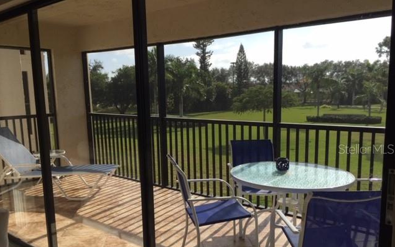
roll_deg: -0.8
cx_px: 198
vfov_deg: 40.4
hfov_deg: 61.2
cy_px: 149
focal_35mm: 31
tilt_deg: -7.3
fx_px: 334
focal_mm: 4.15
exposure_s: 1/1319
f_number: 2.2
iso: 32
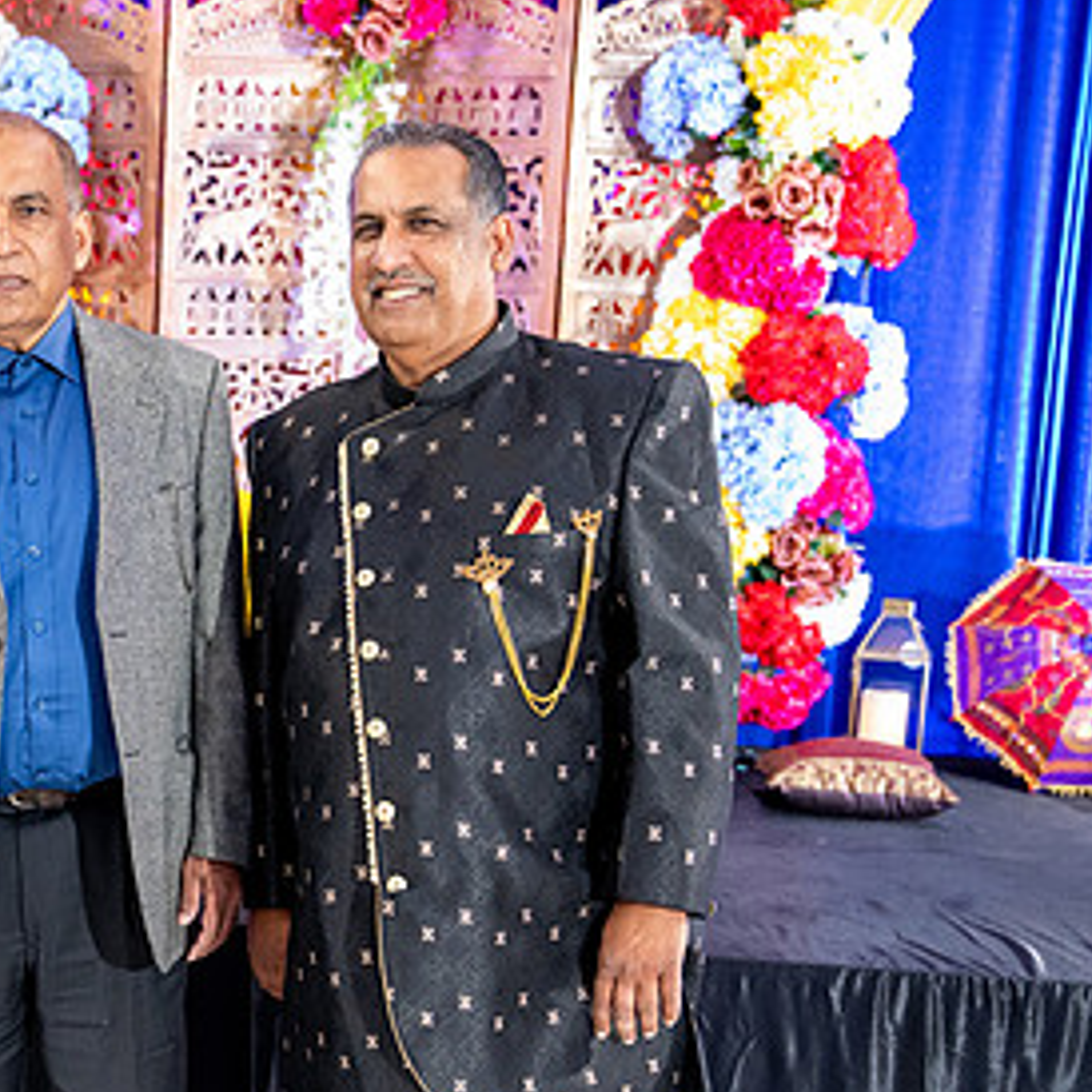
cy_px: 739
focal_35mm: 63
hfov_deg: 26.3
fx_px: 2248
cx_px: 88
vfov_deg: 27.1
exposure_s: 1/125
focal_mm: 35
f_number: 2.8
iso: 5000
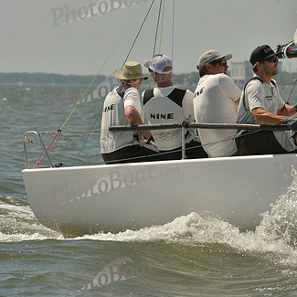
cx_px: 228
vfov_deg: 5.8
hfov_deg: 5.8
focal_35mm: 303
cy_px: 122
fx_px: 2941
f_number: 9
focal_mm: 200
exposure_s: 1/1600
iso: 280
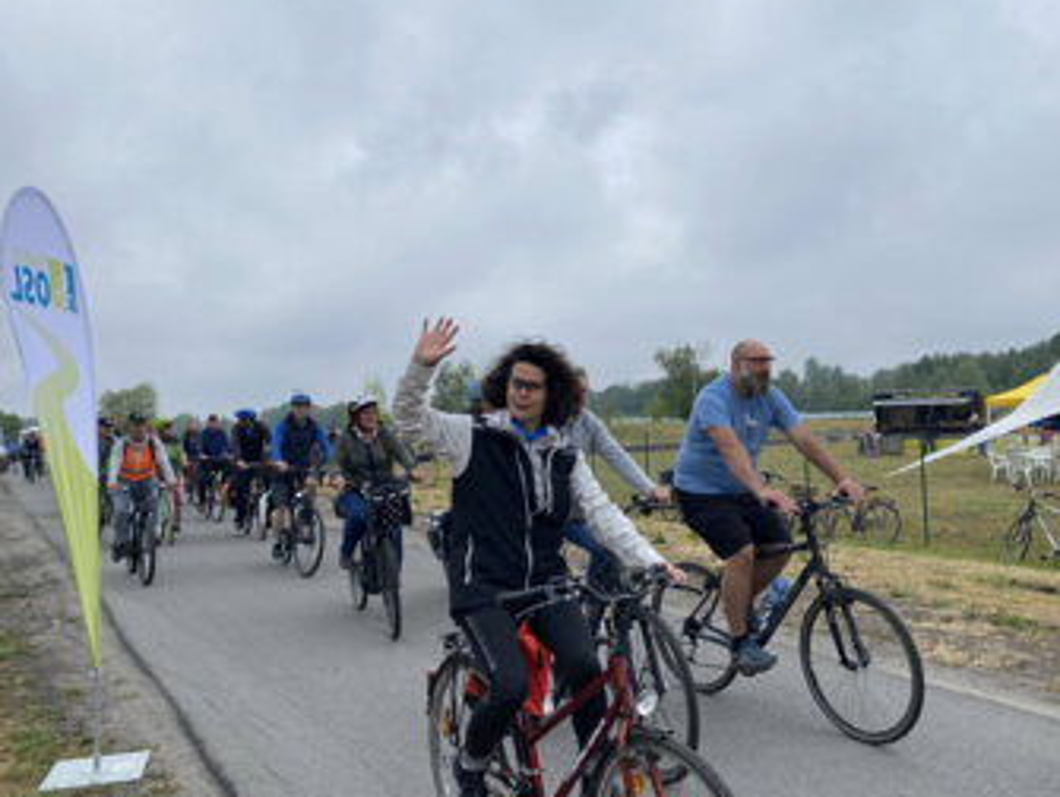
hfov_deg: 58.2
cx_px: 582
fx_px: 950
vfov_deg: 45.5
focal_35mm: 31
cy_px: 383
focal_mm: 4.2
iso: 32
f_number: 1.8
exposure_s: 1/1996
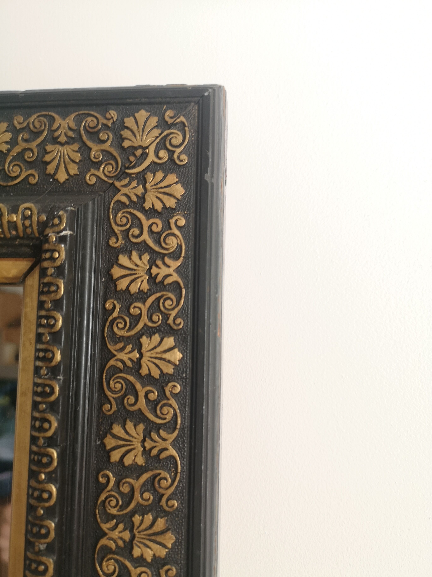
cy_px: 288
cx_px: 216
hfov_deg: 51.4
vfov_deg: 65.3
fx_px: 449
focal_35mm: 27
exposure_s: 1/50
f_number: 1.8
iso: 80
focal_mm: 5.58
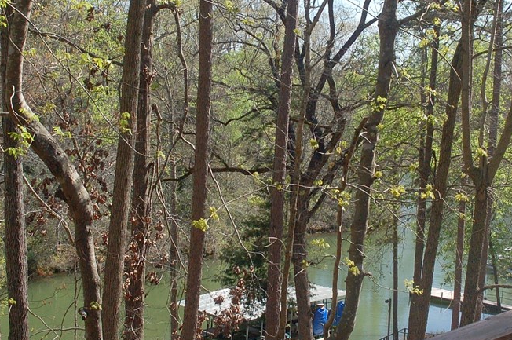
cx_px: 285
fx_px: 923
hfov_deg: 31.0
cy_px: 144
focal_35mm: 65
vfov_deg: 20.9
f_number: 10
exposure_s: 1/400
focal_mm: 26
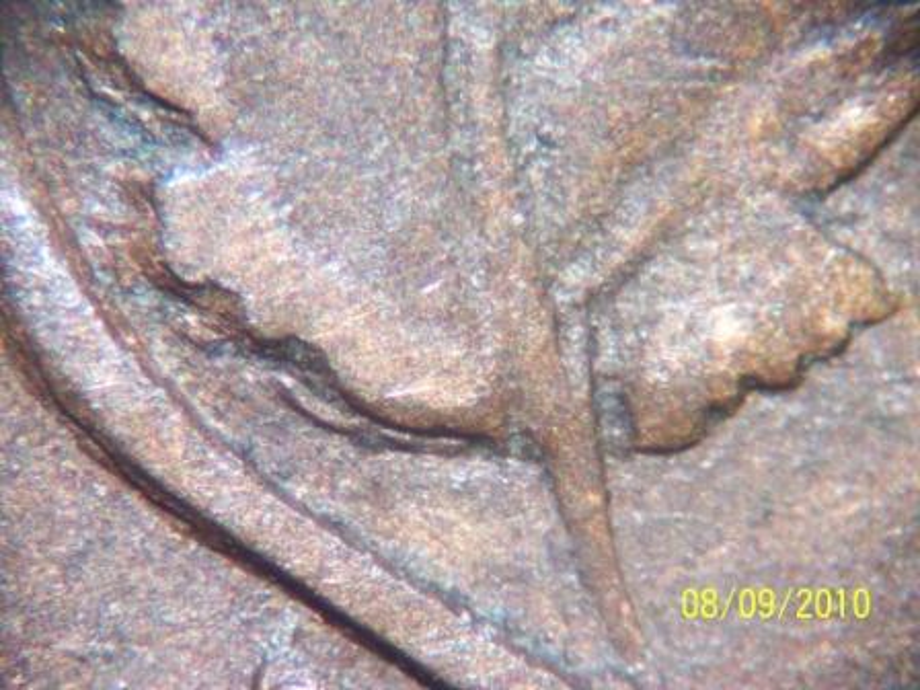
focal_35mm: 129
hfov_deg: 15.3
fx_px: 3428
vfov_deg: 11.5
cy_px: 345
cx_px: 460
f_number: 4.8
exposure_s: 1/10
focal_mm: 20
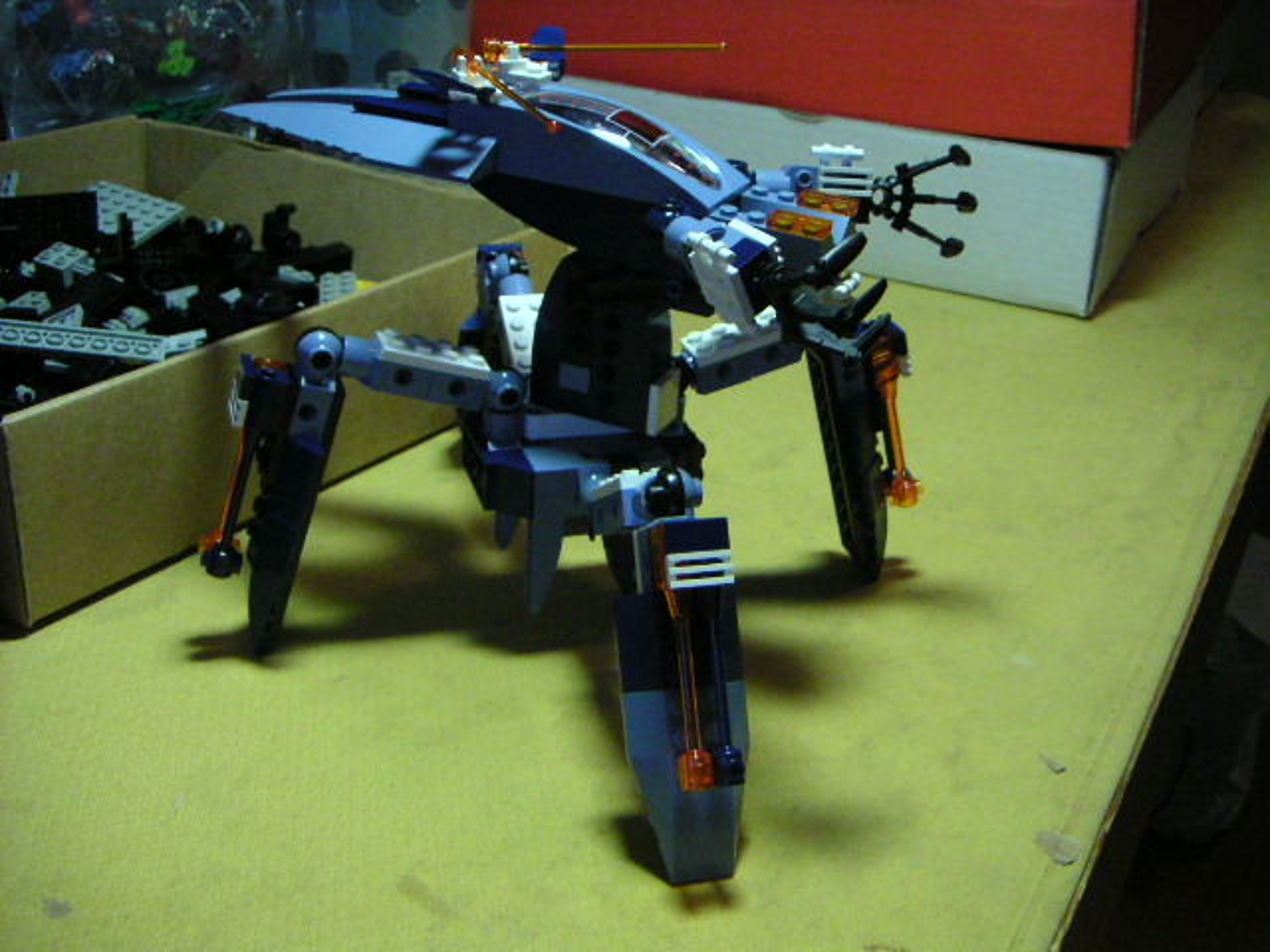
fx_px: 1468
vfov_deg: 36.0
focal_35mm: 40
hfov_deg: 46.8
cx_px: 635
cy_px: 476
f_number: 2.9
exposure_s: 1/45
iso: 400
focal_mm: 5.3
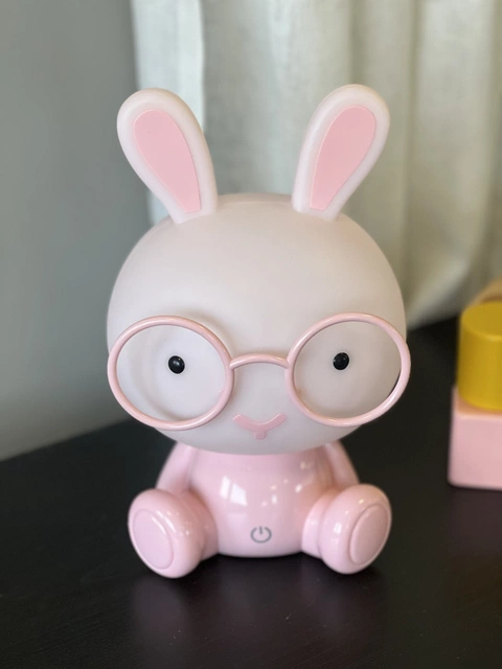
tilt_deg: -25.7
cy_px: 334
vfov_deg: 25.3
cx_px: 251
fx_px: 1489
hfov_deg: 19.1
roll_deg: +0.7
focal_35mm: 77
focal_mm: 9
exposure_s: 1/118
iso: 200
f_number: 2.8
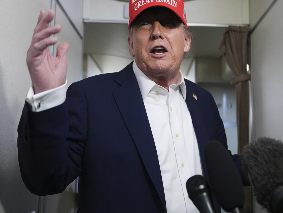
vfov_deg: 33.6
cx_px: 175
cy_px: 117
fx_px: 352
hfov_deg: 43.5
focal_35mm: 43
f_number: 2.8
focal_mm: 30
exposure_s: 1/200
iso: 5000
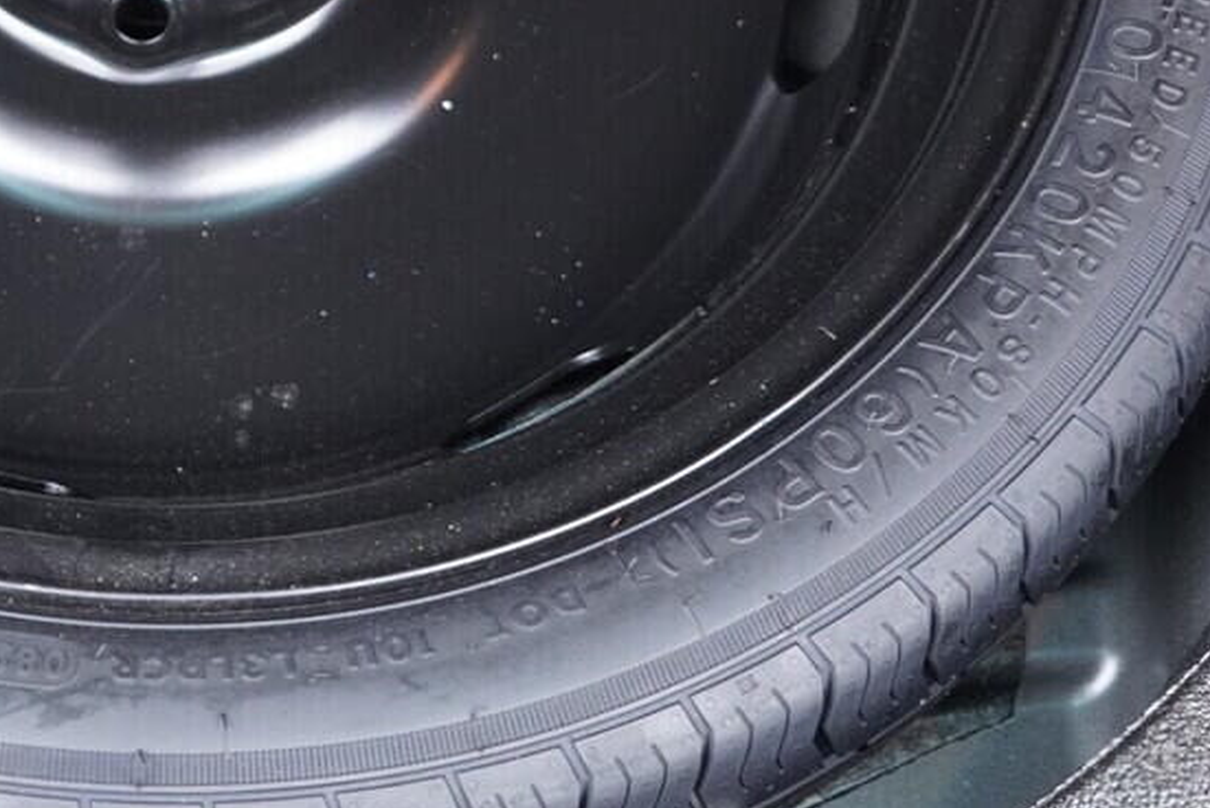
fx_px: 3161
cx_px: 200
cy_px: -130
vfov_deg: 14.2
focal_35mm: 94
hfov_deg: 21.3
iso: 1000
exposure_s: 1/40
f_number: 2.8
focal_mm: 24
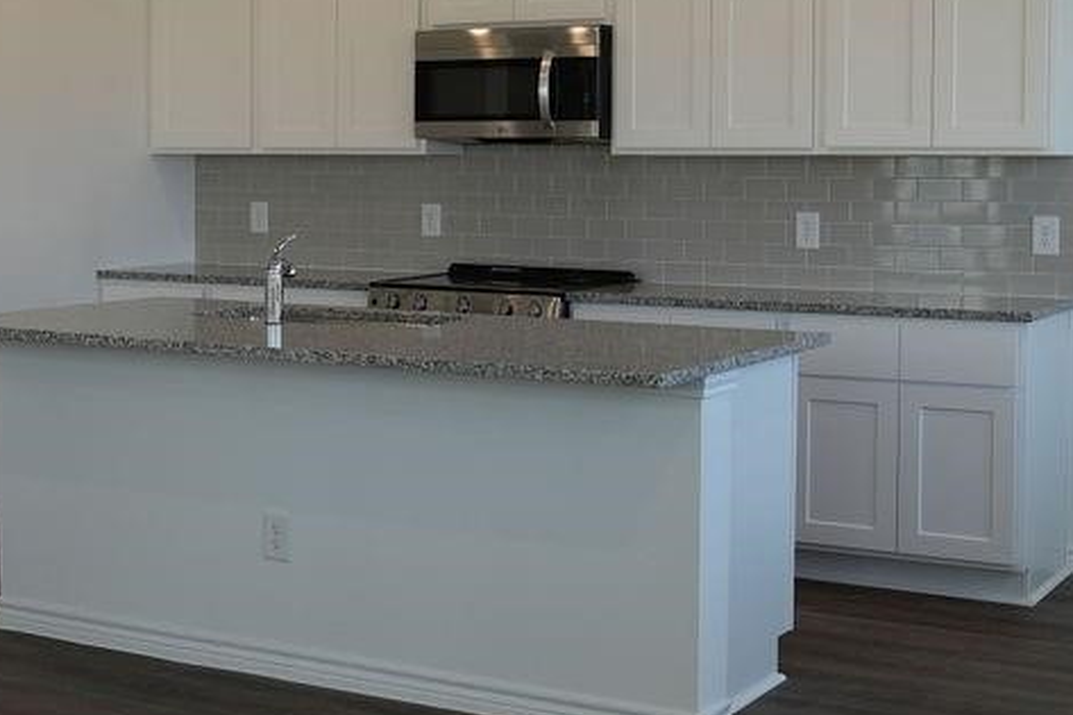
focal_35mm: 65
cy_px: 214
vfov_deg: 20.8
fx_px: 1937
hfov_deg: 30.7
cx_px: 329
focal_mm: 30
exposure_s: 1/160
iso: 250
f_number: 4
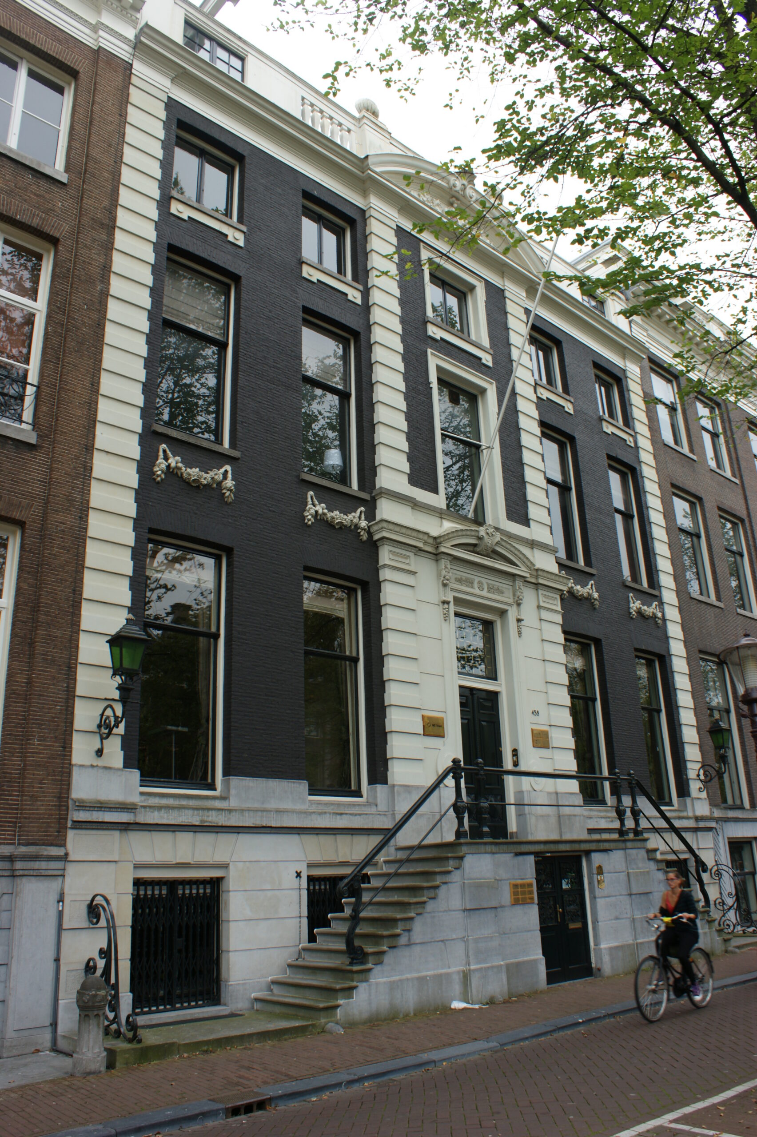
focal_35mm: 27
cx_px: 378
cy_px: 568
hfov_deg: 47.9
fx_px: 852
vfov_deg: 67.4
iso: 100
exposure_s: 1/60
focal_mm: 18
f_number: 7.1
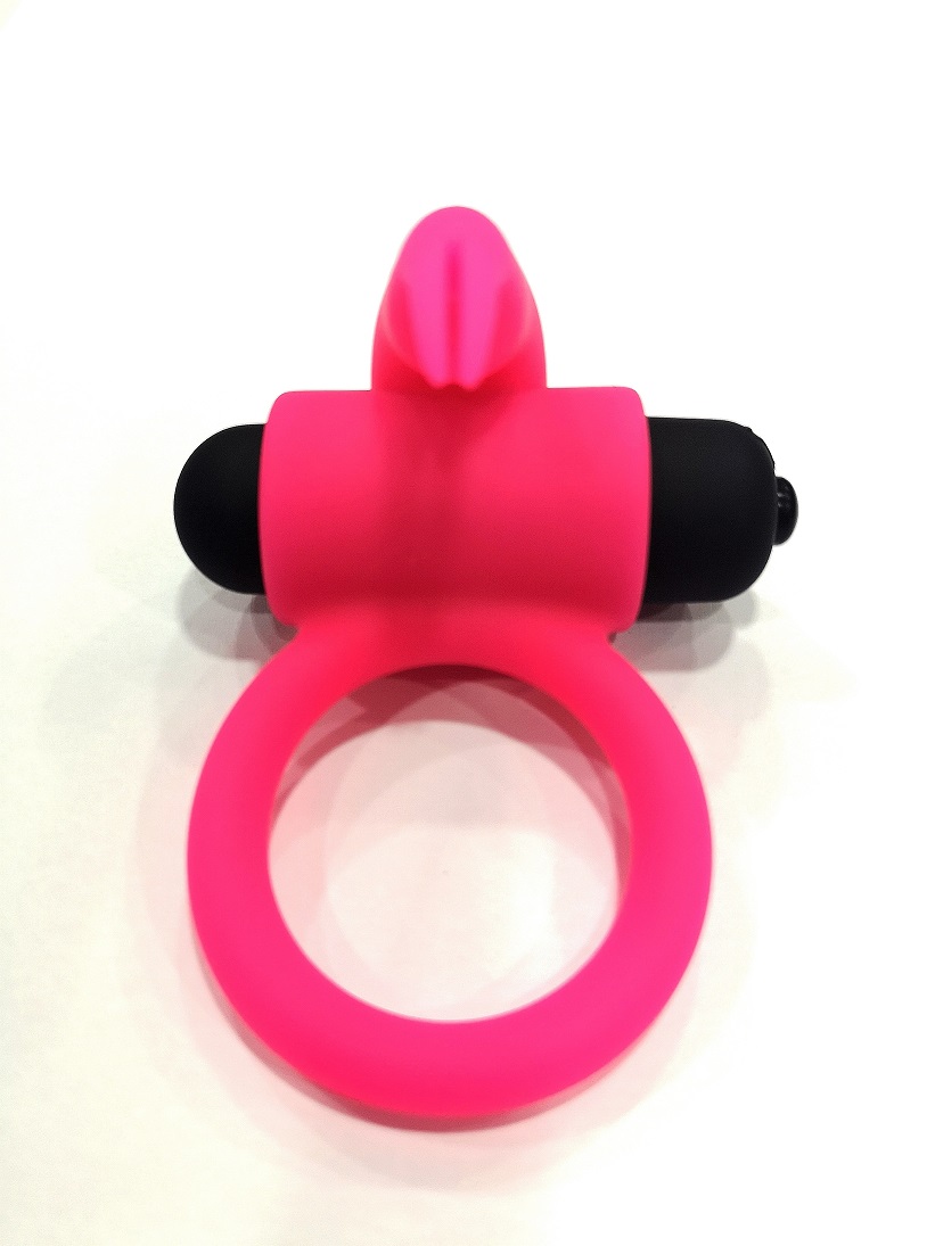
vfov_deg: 65.3
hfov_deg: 51.3
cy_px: 623
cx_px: 468
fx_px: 973
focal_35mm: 27
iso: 160
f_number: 1.8
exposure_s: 1/50
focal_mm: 3.95
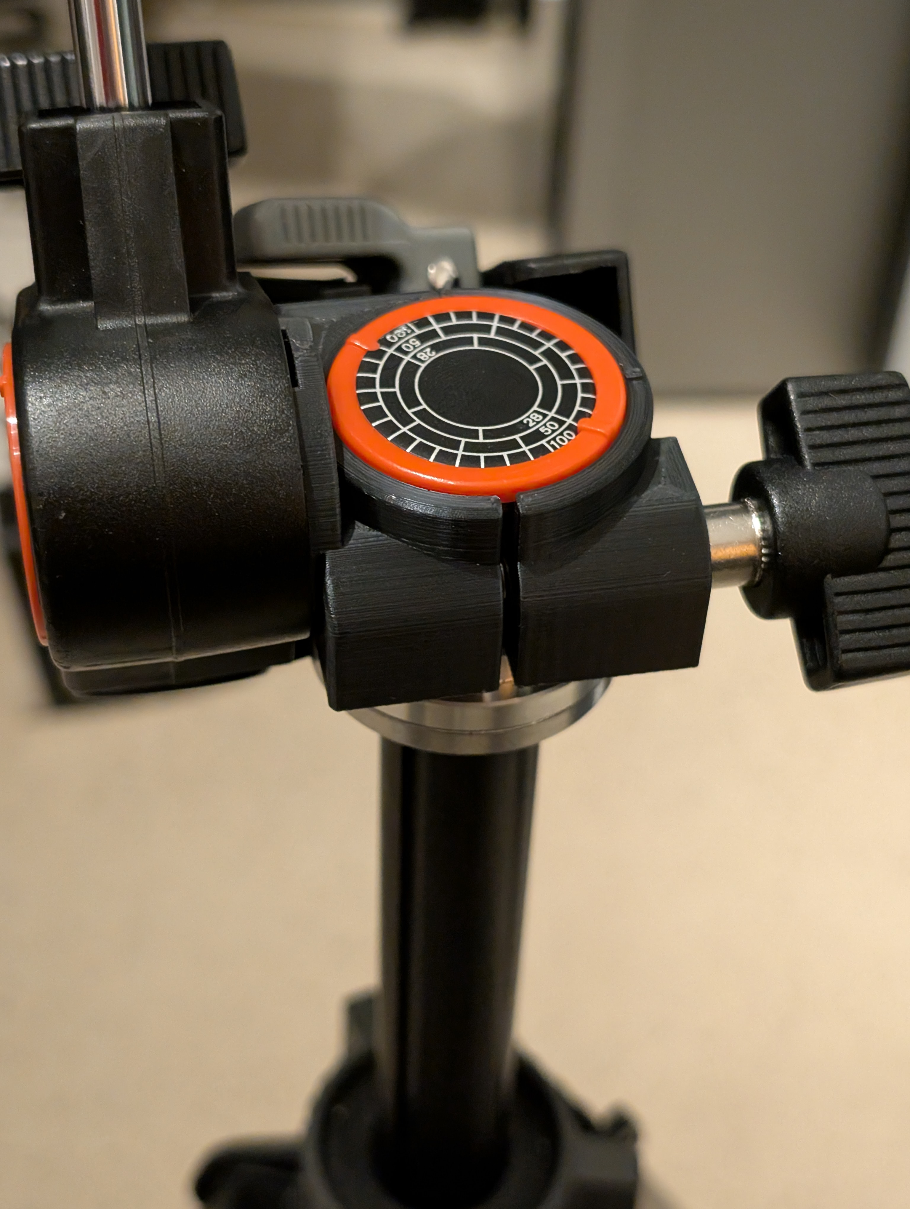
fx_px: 1713
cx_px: 455
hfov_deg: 29.7
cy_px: 604
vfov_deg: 38.9
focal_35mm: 49
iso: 1292
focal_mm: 6.9
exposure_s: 1/54.5
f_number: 1.68
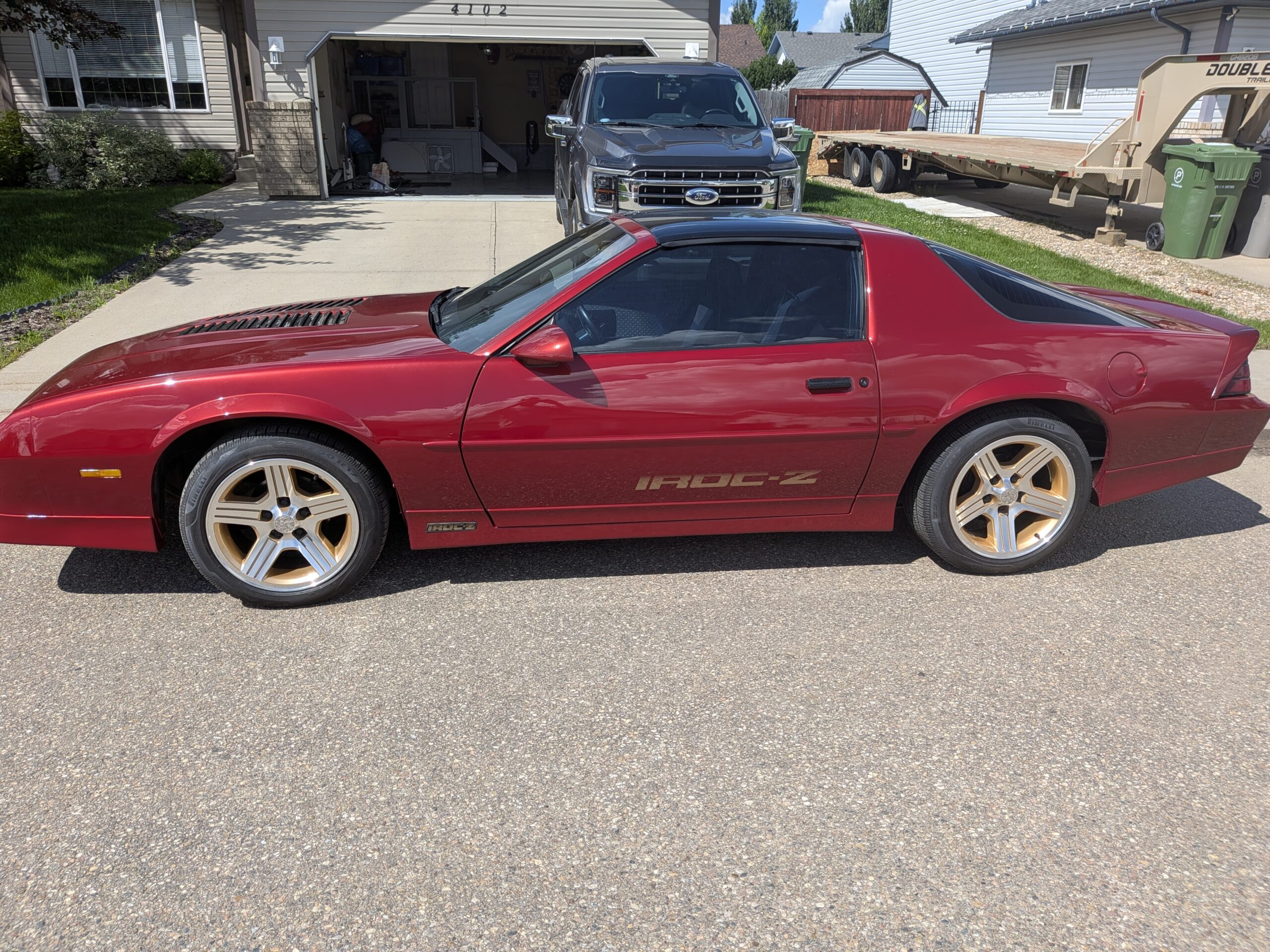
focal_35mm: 24
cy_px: 476
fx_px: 881
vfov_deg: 56.8
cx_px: 635
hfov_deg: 71.6
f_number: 1.7
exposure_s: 1/1325
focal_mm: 4.53
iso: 25
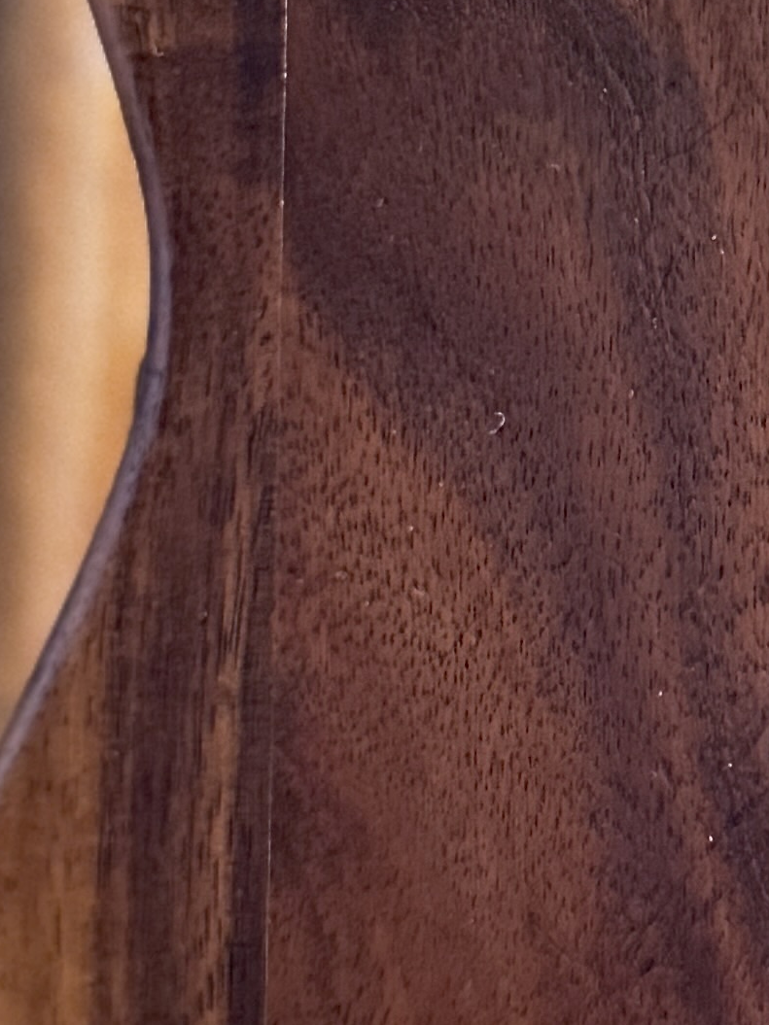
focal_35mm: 130
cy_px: 345
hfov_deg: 10.8
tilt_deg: -15.1
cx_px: 1340
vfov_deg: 15.1
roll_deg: -1.3
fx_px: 3851
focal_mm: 6.76
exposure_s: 1/56
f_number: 1.78
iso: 800
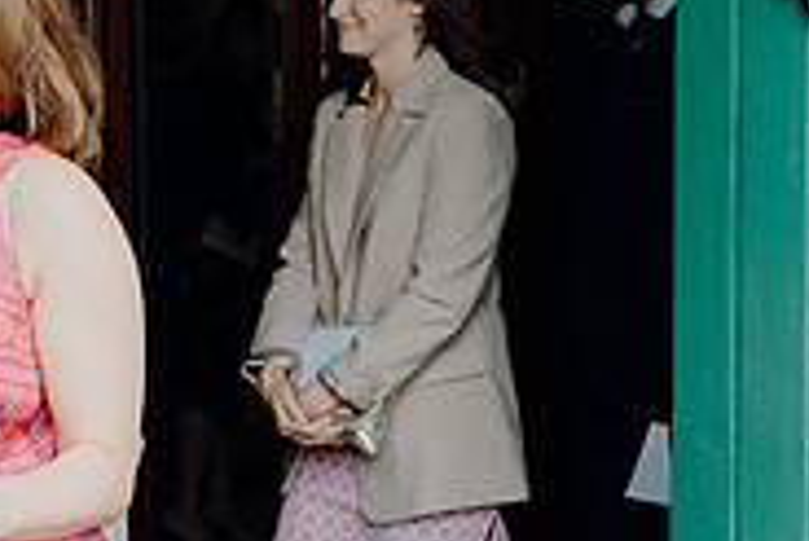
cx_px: -141
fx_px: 1844
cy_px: 235
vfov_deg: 16.7
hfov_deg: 22.9
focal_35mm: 82
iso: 400
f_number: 3.5
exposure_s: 1/200
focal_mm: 26
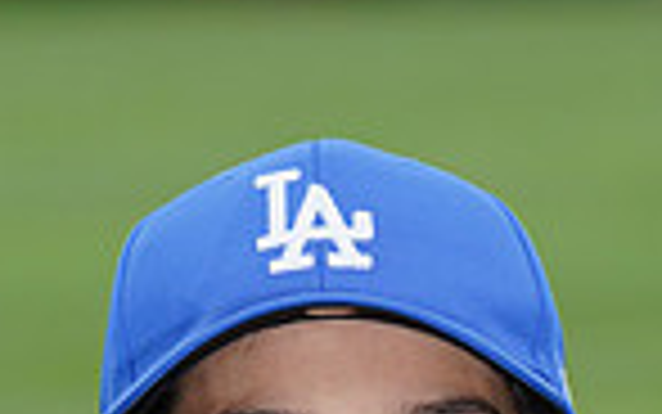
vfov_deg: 1.6
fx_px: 14565
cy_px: 839
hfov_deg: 2.6
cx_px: 248
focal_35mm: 807
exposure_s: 1/200
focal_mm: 200
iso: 200
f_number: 8
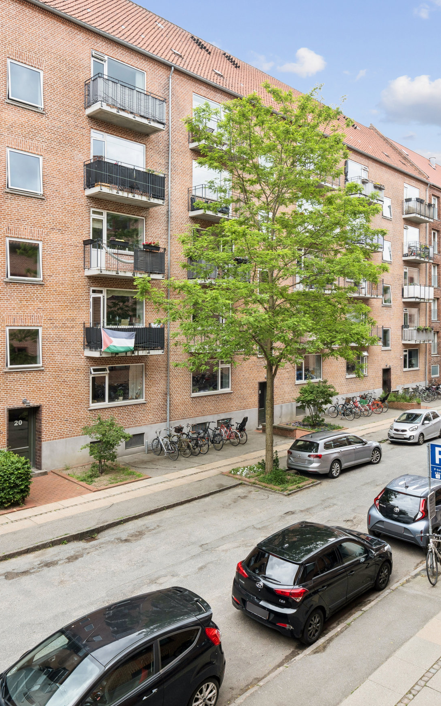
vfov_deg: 66.4
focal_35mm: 28
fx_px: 538
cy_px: 336
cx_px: 254
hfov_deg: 44.4
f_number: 9
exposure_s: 1/60
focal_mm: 16
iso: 125
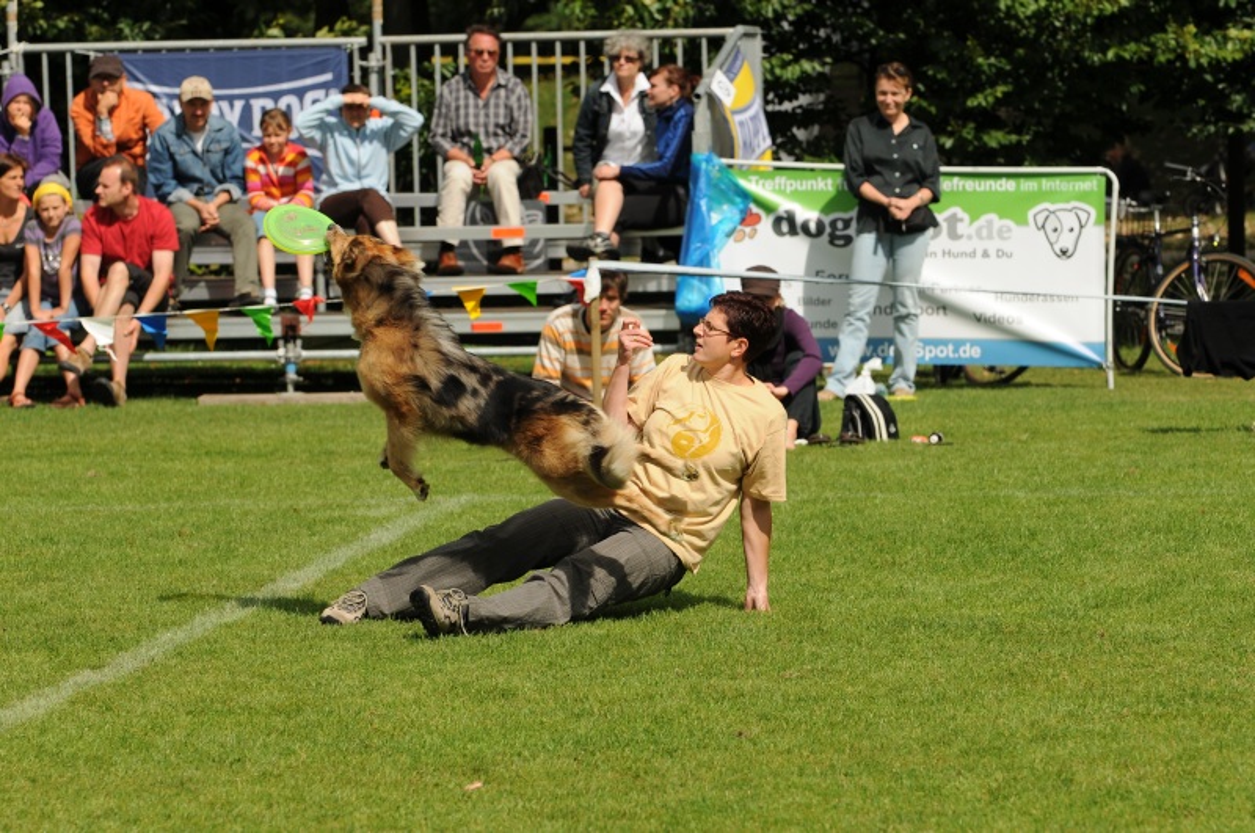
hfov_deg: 11.4
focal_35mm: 180
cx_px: 628
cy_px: 416
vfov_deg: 7.6
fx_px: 6266
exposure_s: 1/1600
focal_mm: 120
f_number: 5
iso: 200
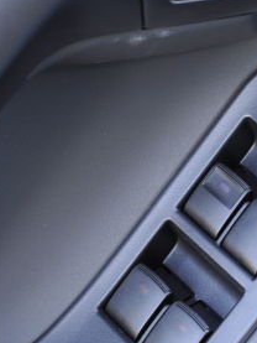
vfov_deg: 13.2
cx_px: 189
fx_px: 1474
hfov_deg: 9.9
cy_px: 140
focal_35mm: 149
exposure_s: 1/30
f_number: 5.6
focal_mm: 28
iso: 320
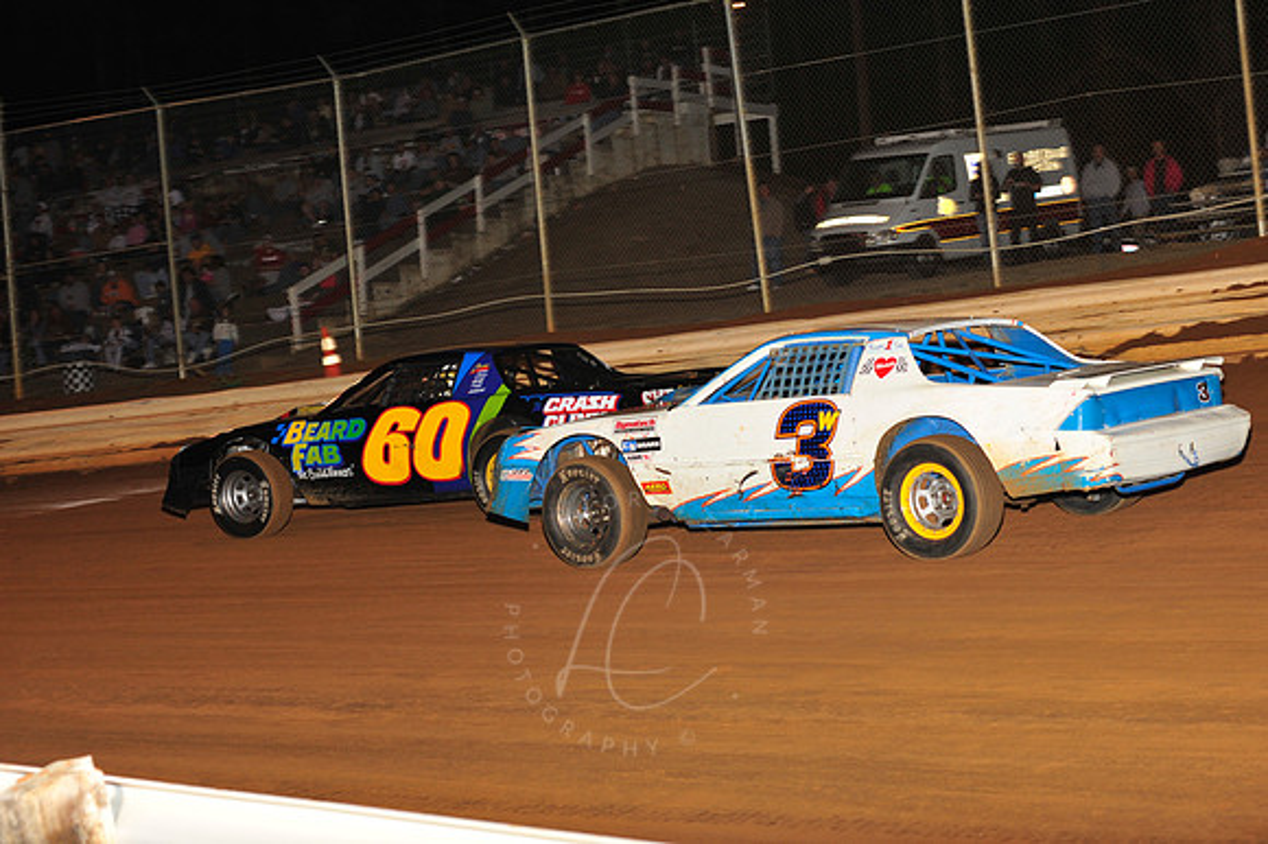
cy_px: 422
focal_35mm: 80
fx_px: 2816
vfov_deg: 17.0
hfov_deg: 25.4
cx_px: 634
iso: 800
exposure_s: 1/320
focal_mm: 80
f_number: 6.3
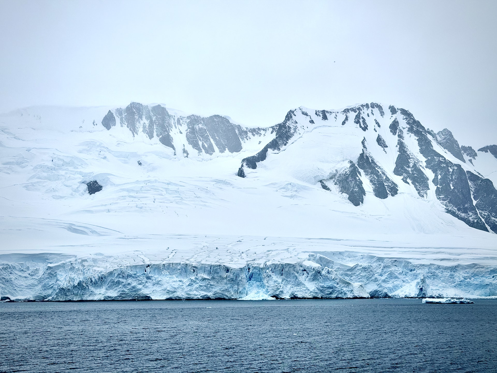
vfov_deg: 30.3
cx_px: 248
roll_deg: -0.3
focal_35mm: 48
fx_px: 689
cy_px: 186
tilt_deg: +7.6
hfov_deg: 39.7
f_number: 1.78
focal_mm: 6.76
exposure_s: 1/13333
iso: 80
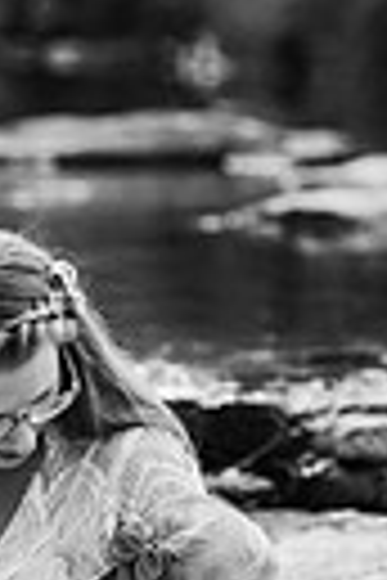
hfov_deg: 4.6
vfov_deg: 6.9
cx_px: -140
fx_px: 4789
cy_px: 504
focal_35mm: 297
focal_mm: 85
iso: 500
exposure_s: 1/800
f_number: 2.8
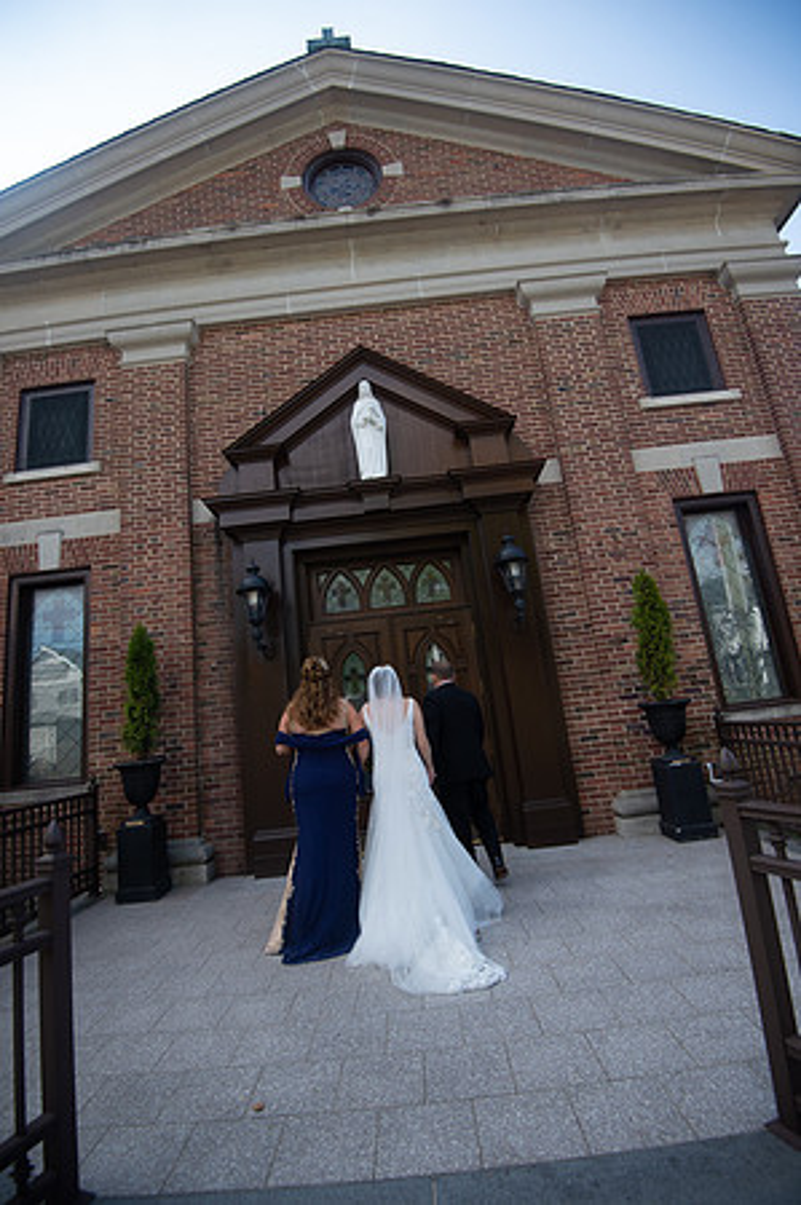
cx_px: 400
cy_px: 602
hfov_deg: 73.6
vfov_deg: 96.8
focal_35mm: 16
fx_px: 535
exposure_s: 1/1250
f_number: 4
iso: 400
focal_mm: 16
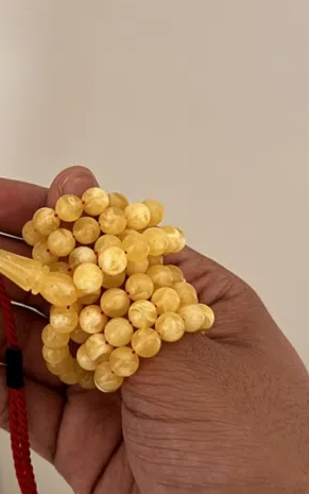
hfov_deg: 35.3
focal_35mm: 35
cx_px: 69
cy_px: 240
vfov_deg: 55.3
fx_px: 471
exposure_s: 1/60
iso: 500
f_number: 1.78
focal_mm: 6.76
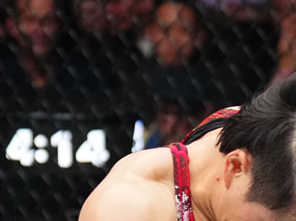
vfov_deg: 7.4
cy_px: 190
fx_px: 1718
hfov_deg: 9.6
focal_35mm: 201
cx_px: 403
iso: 3200
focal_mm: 70
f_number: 2.8
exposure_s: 1/1600
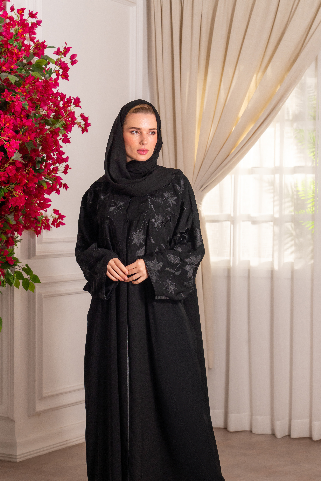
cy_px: 279
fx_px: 1176
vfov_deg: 23.1
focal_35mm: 88
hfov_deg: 15.5
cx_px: 168
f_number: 5.6
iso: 500
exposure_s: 1/160
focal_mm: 70
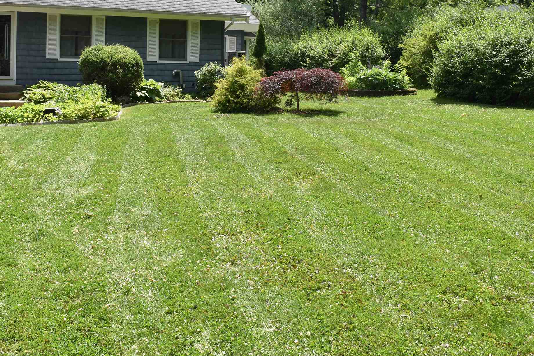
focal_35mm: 45
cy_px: 68
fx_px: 668
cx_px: 223
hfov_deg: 43.5
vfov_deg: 29.2
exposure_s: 1/320
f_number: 9
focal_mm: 18
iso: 200
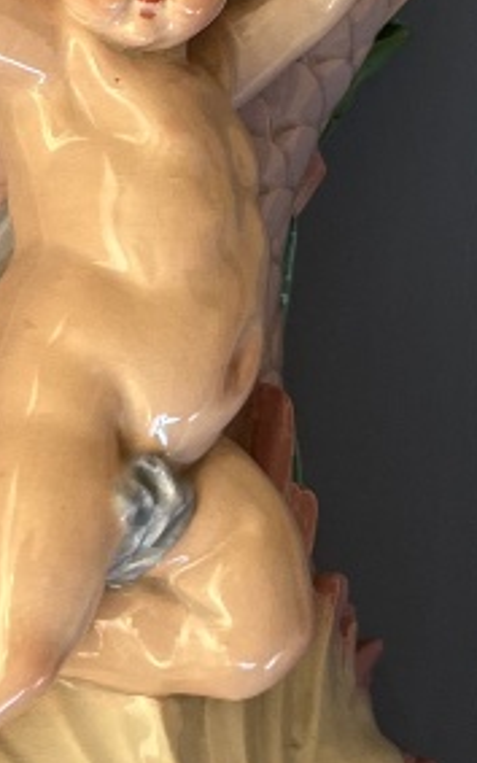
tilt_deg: +3.0
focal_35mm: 117
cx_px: 237
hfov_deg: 11.2
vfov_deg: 17.5
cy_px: 46
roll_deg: +0.3
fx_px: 2432
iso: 125
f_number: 1.6
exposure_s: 1/121
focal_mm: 5.1
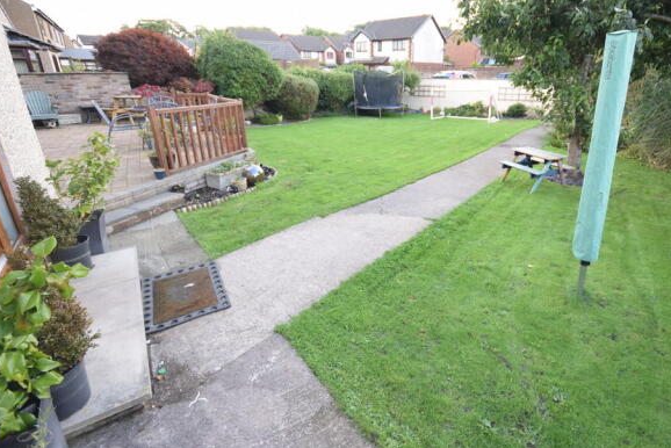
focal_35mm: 17
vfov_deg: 70.2
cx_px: 374
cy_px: 197
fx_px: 317
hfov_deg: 92.8
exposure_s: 1/160
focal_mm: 10
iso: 400
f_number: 6.3
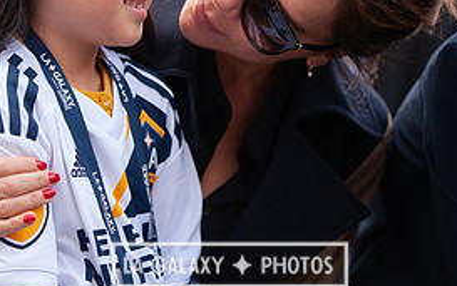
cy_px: 13
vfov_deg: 6.2
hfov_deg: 9.9
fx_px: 2642
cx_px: 229
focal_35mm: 212
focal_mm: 98
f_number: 2.8
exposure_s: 1/1250
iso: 720
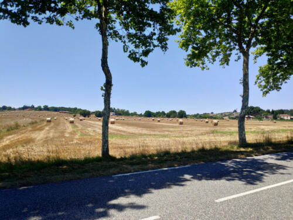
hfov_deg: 81.7
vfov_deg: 66.0
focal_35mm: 20
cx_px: 146
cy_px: 110
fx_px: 169
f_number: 1.9
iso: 100
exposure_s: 1/582
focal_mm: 3.94
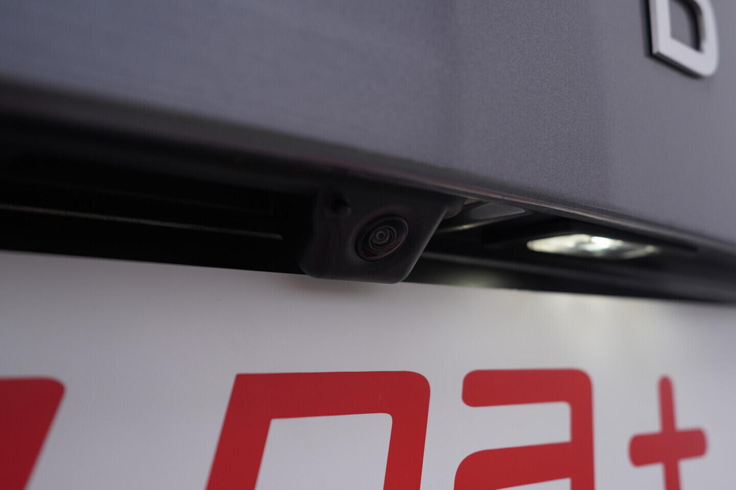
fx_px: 736
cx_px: 368
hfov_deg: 53.1
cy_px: 245
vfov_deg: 36.9
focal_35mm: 36
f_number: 4
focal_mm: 24
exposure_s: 1/80
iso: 125
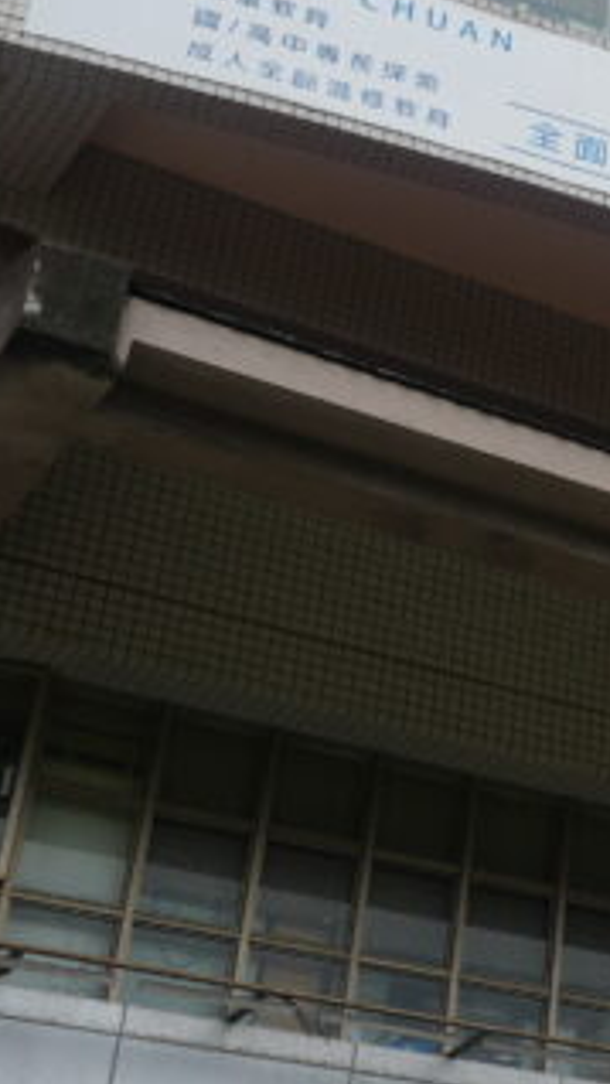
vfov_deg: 26.0
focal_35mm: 81
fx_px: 2328
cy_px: 346
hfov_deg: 13.2
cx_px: 1169
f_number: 10
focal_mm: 16
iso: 100
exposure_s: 1/160
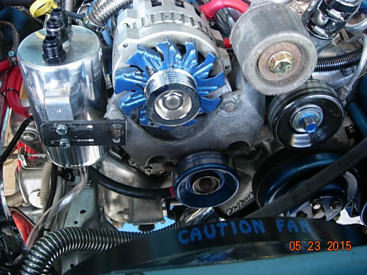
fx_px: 403
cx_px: 184
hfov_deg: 49.0
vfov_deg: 37.7
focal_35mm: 38
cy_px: 138
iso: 64
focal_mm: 7.8
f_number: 2.8
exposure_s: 1/6.7
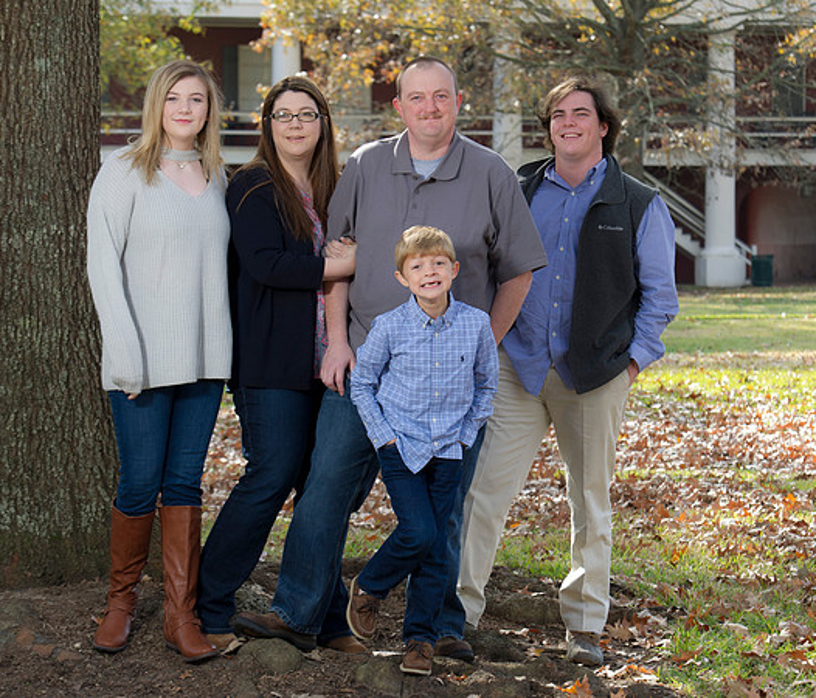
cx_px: 468
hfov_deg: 16.0
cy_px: 346
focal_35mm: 117
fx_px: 2906
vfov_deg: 13.7
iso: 160
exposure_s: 1/100
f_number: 6.3
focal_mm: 95
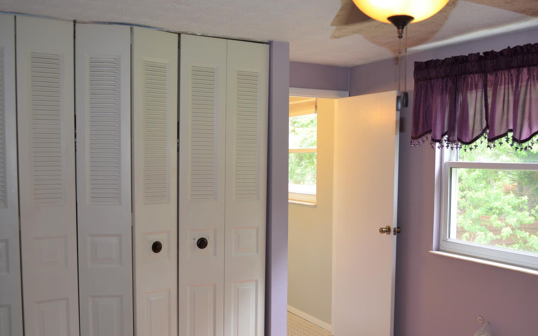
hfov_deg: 49.1
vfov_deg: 31.9
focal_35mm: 40
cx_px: 305
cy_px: 200
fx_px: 587
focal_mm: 22
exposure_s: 1/60
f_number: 3.8
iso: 450
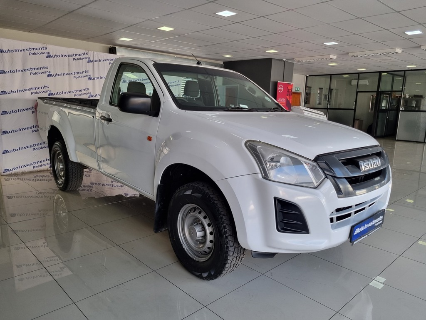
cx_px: 213
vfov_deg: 53.1
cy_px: 160
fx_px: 320
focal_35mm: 26
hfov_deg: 67.3
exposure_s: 1/138
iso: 50
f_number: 1.8
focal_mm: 5.4
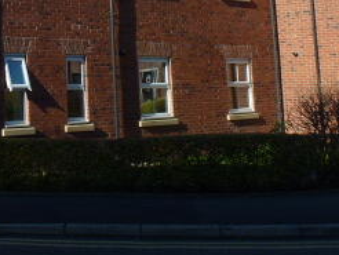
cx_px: -101
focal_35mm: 78
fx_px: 765
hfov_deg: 22.4
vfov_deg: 18.1
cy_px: -44
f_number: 4
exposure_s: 1/800
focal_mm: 5.4
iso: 100
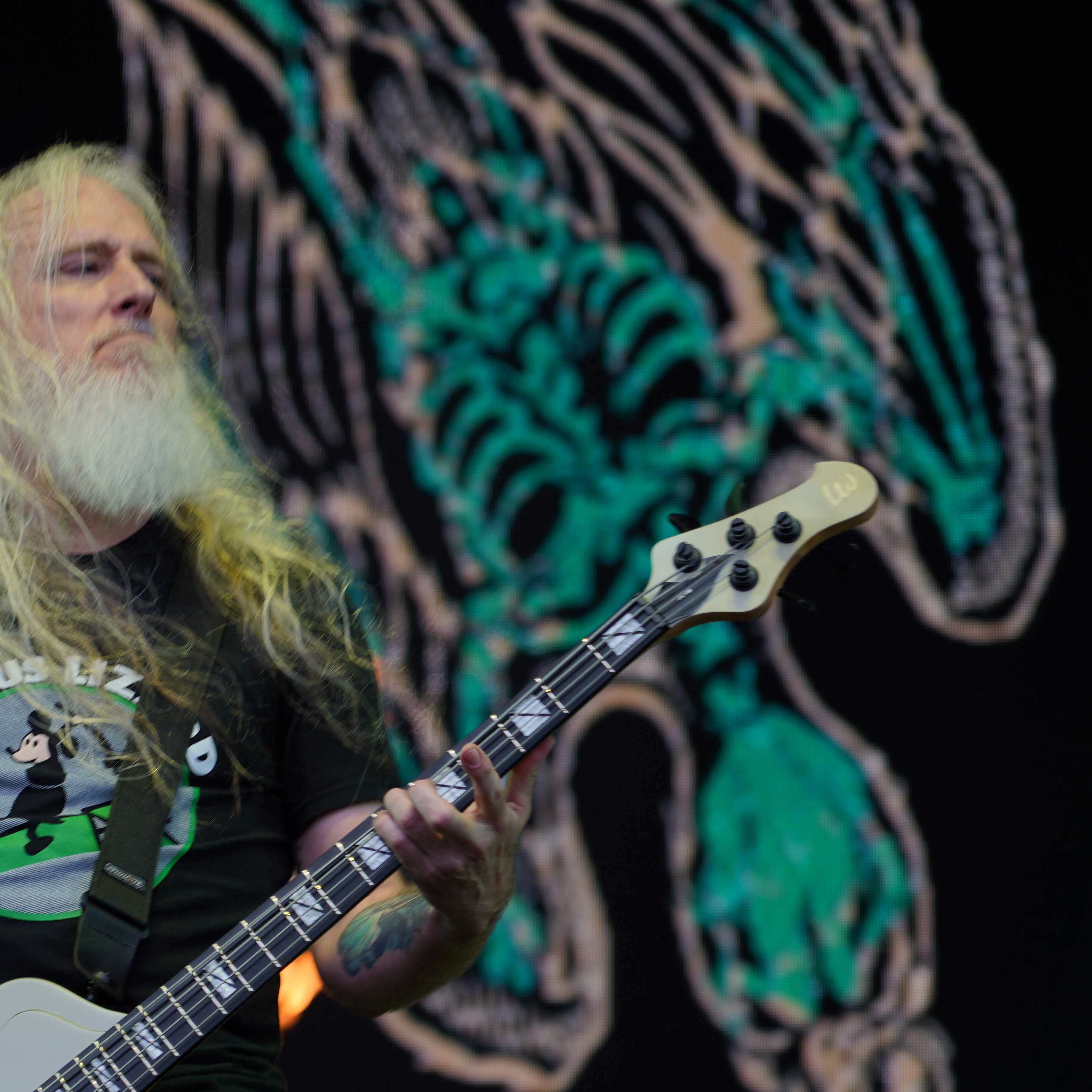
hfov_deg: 10.3
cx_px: 105
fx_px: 6032
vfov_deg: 10.3
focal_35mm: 169
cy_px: 597
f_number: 4
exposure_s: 1/125
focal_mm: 105
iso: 100
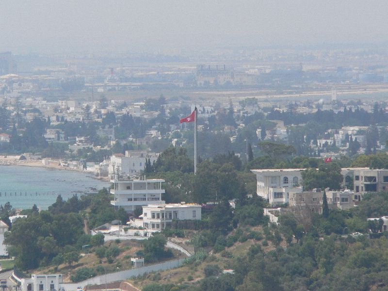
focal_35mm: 432
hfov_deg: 4.6
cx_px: 194
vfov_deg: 3.4
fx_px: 4842
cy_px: 146
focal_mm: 72
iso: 80
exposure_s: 1/640
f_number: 5.6
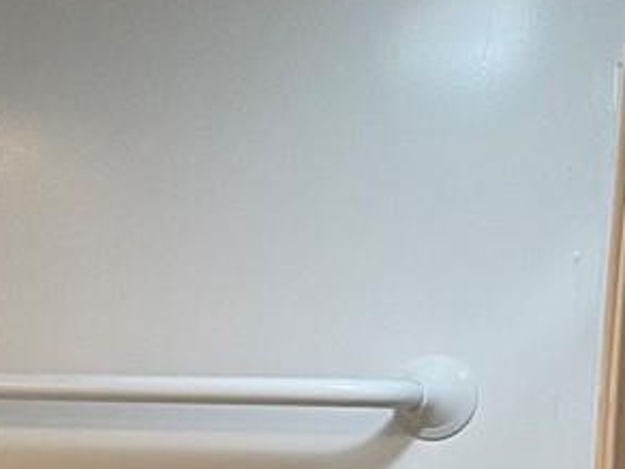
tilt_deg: -10.8
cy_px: 882
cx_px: -165
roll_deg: +0.1
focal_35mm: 137
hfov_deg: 13.9
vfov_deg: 10.1
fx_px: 2474
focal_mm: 5.1
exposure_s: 1/76
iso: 125
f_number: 1.6
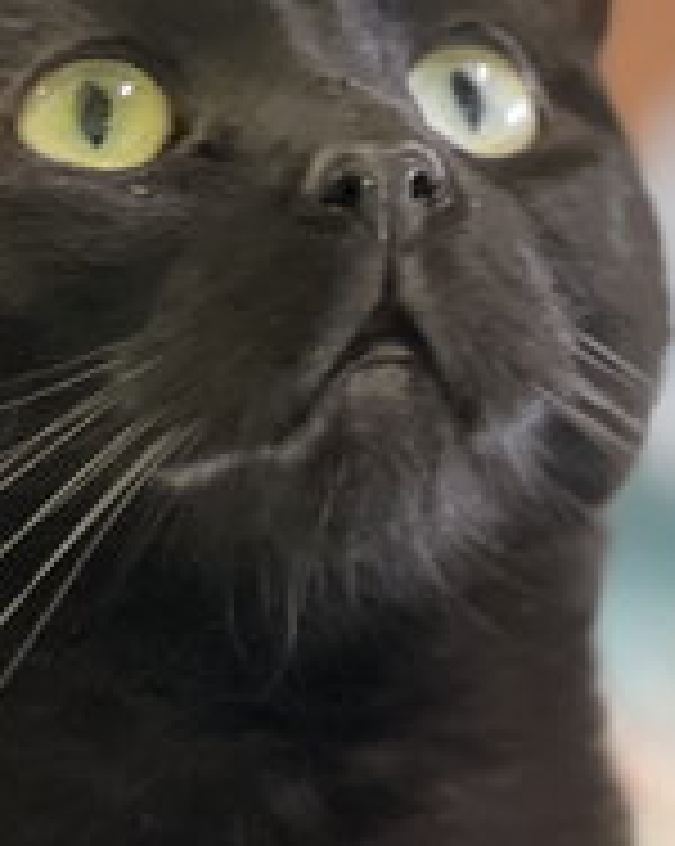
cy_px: 1091
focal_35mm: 267
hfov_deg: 5.8
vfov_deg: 7.2
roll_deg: +3.7
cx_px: 207
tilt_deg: -17.0
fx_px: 6678
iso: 250
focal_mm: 9
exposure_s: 1/40
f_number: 2.8
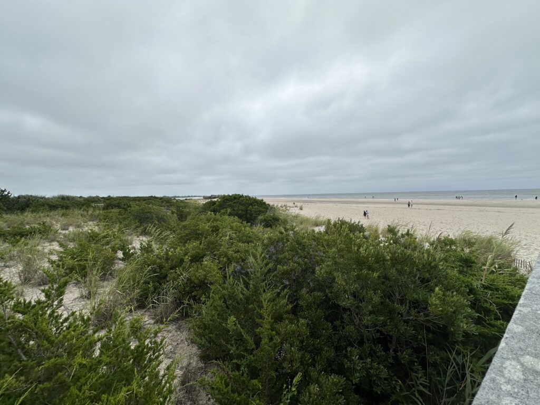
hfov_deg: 102.1
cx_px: 270
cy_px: 202
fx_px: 218
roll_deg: +1.0
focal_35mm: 14
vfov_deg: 85.7
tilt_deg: -2.0
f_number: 2.2
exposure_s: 1/1114
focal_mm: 2.22
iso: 40
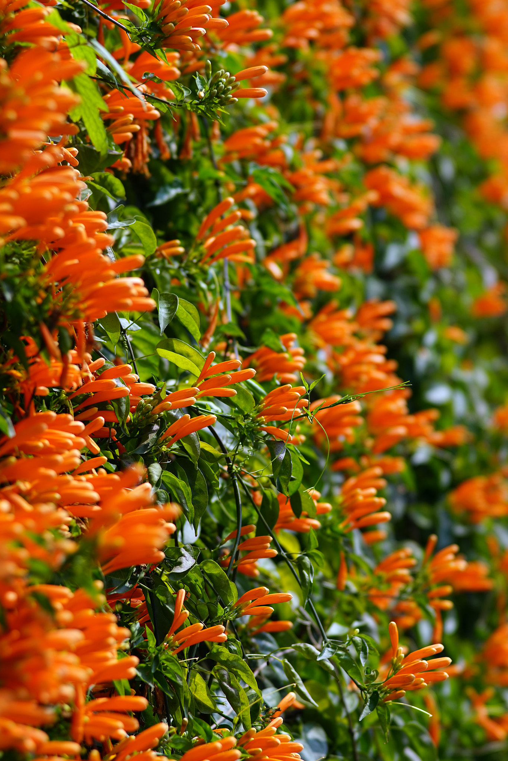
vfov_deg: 15.1
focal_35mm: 136
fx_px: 2878
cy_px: 379
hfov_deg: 10.1
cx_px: 255
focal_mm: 135
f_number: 5.6
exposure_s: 1/250
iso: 100
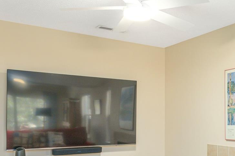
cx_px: 181
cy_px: 117
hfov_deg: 42.1
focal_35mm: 45
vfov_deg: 29.4
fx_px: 294
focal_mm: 16
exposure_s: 1/100
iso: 320
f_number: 8
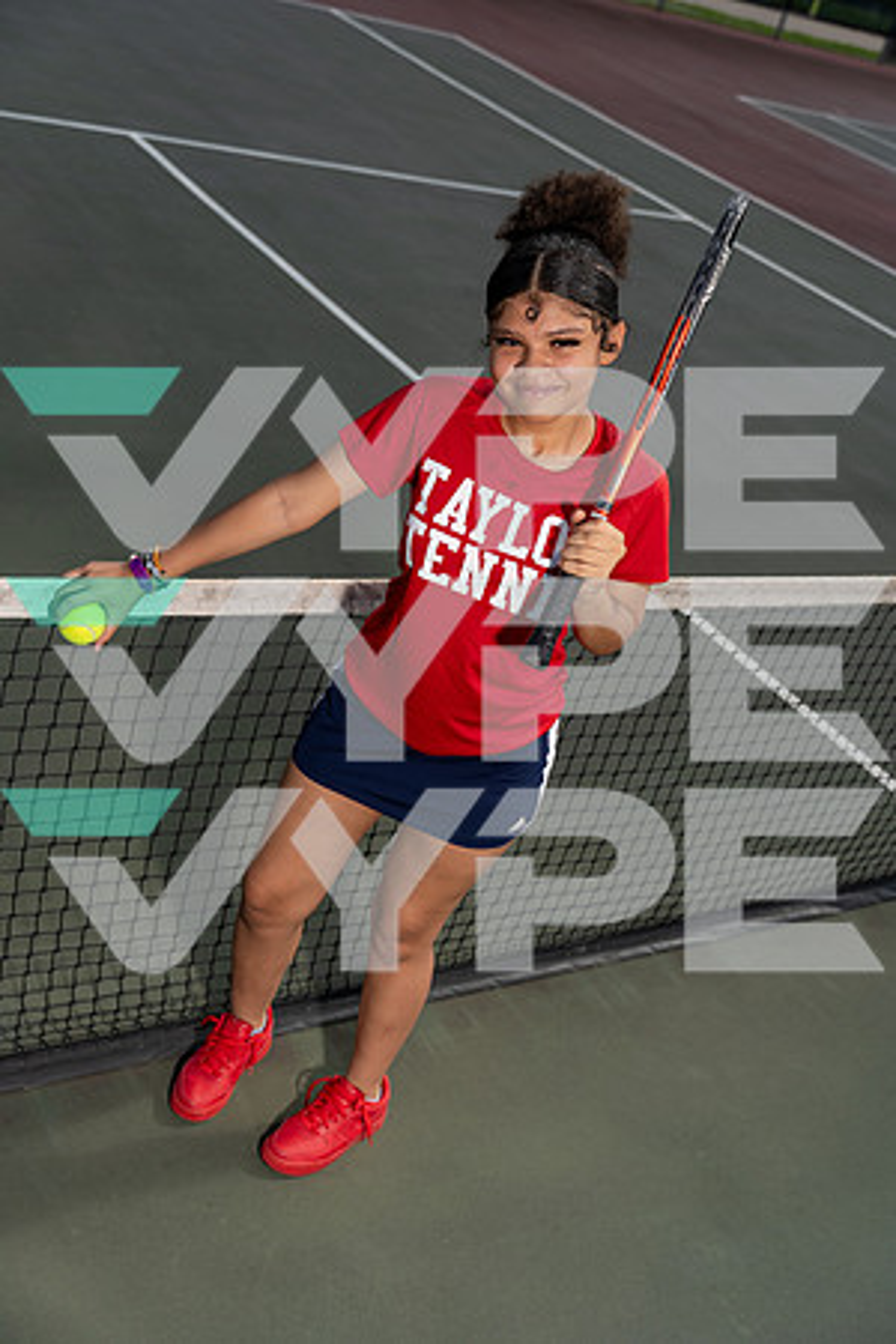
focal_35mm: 41
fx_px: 1531
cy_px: 672
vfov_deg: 47.4
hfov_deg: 32.6
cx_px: 448
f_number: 4
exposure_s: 1/1250
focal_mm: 41
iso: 100
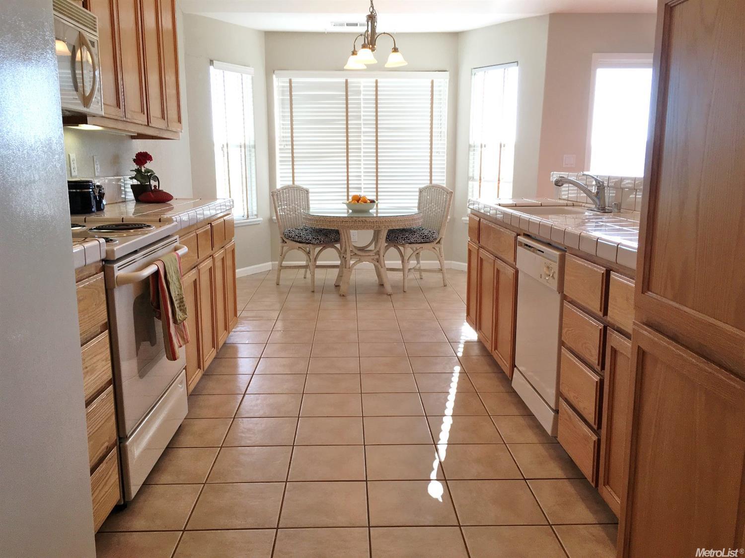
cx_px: 372
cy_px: 279
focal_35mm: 29
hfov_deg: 61.7
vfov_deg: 48.2
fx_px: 624
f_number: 2.2
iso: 32
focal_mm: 4.15
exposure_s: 1/120
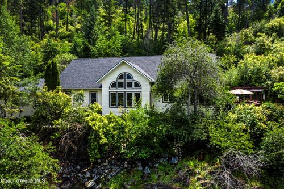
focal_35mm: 28
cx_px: 142
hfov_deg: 65.5
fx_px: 221
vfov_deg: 46.4
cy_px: 94
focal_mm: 10.26
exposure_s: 1/320
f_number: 11
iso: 400
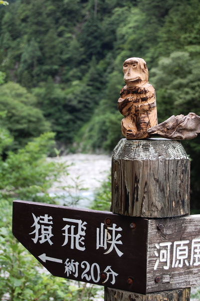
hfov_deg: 16.5
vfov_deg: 24.6
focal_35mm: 82
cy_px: 150
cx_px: 100
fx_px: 689
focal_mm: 55
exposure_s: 1/125
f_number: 5.6
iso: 220
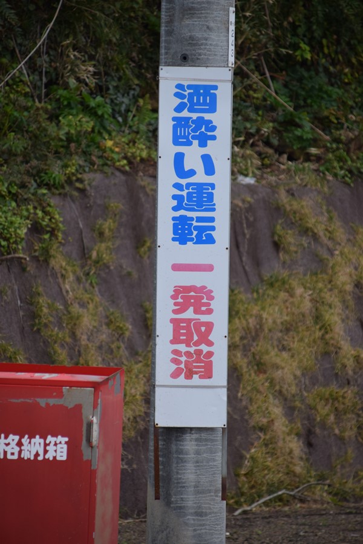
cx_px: 182
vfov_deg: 7.4
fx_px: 4197
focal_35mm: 278
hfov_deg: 5.0
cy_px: 272
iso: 400
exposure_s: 1/400
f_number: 6.3
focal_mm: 185
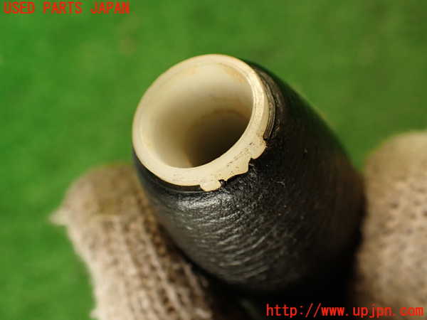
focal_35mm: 32
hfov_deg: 56.8
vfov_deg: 44.2
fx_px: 395
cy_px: 160
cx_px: 214
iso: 200
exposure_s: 1/30
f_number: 2.4
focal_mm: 5.79
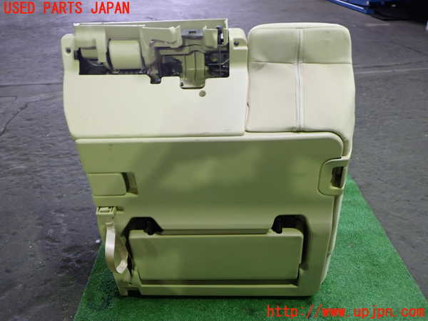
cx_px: 214
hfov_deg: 60.0
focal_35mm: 30
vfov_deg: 46.8
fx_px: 371
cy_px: 160
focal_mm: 5.4
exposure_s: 1/30
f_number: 2.3
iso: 320
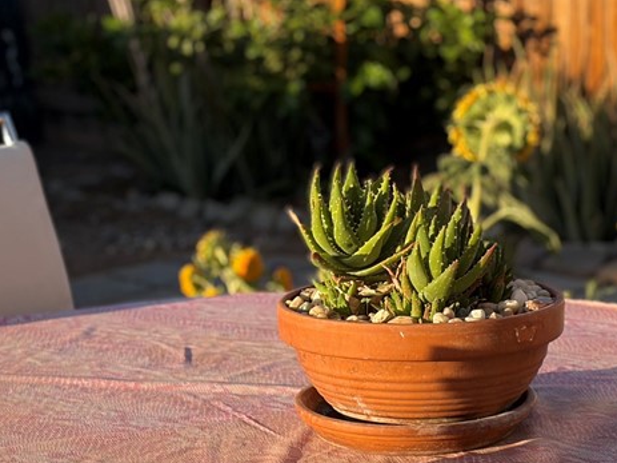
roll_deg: +3.0
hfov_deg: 17.1
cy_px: 340
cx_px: 314
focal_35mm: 115
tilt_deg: -12.8
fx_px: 2049
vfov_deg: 12.8
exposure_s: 1/1484
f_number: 1.6
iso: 40
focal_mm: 5.96
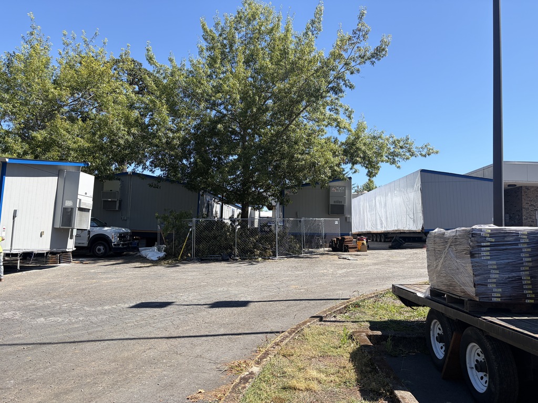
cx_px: 269
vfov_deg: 53.1
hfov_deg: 67.3
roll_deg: -2.3
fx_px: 404
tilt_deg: +4.8
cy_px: 202
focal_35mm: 26
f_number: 1.6
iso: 50
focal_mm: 5.96
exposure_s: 1/2364
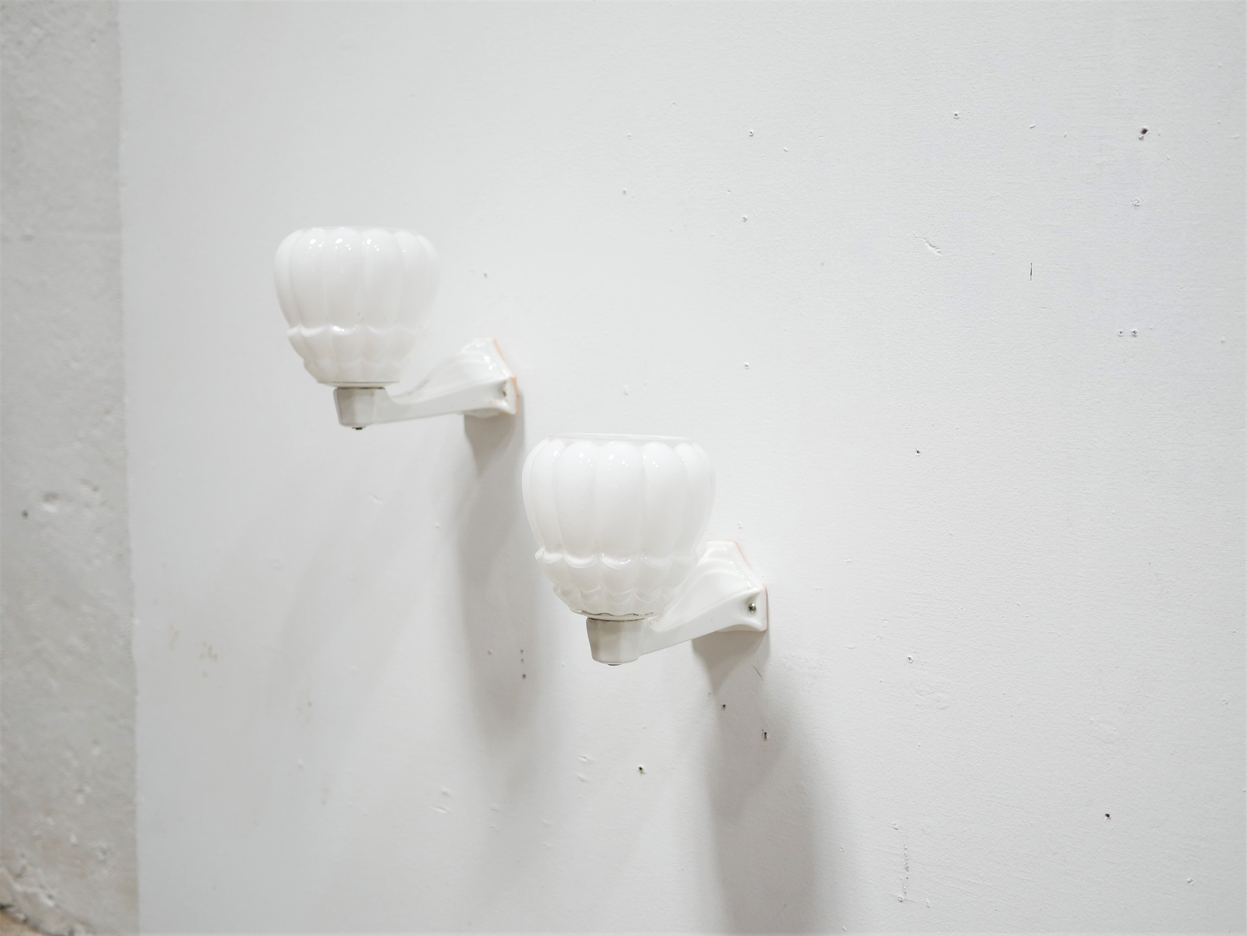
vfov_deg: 36.0
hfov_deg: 46.8
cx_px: 624
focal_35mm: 40
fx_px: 1442
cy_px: 468
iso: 400
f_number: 1.7
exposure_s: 1/60
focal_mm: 20
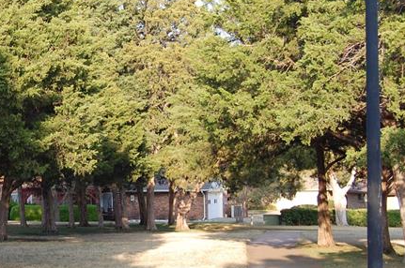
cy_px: 141
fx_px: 1202
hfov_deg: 18.9
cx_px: 55
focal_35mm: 107
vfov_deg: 12.8
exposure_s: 1/160
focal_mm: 30
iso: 200
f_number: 6.3
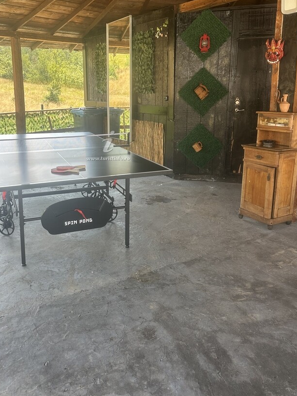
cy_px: 153
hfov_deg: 46.5
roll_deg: -0.9
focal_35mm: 30
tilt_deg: -9.3
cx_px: 117
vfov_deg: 59.3
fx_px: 343
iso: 80
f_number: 1.78
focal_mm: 6.86
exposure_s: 1/380
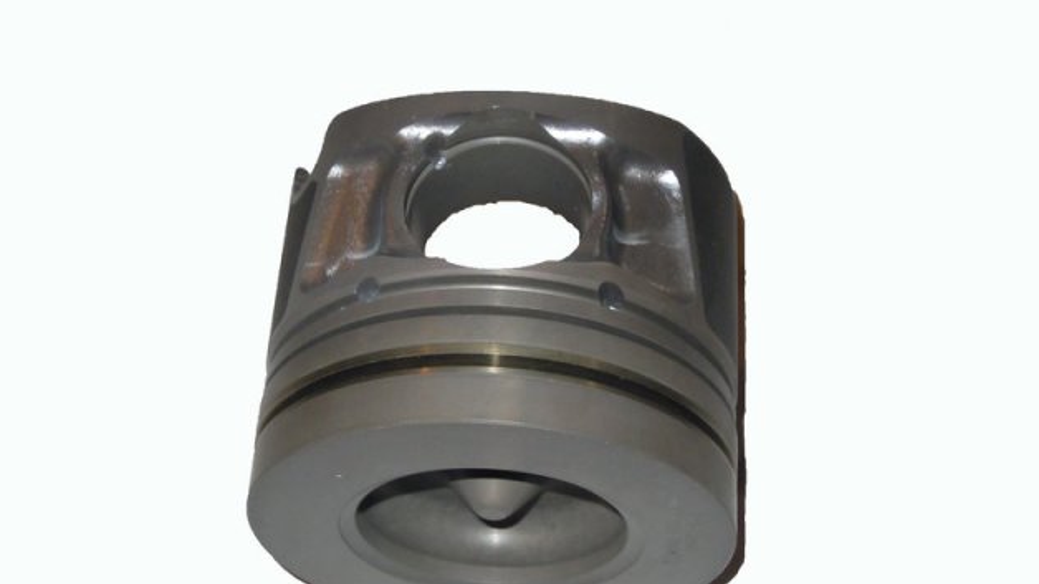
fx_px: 1653
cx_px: 526
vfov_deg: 20.0
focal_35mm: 60
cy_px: 349
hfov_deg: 34.9
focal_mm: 9.6
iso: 320
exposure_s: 1/40
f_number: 3.7
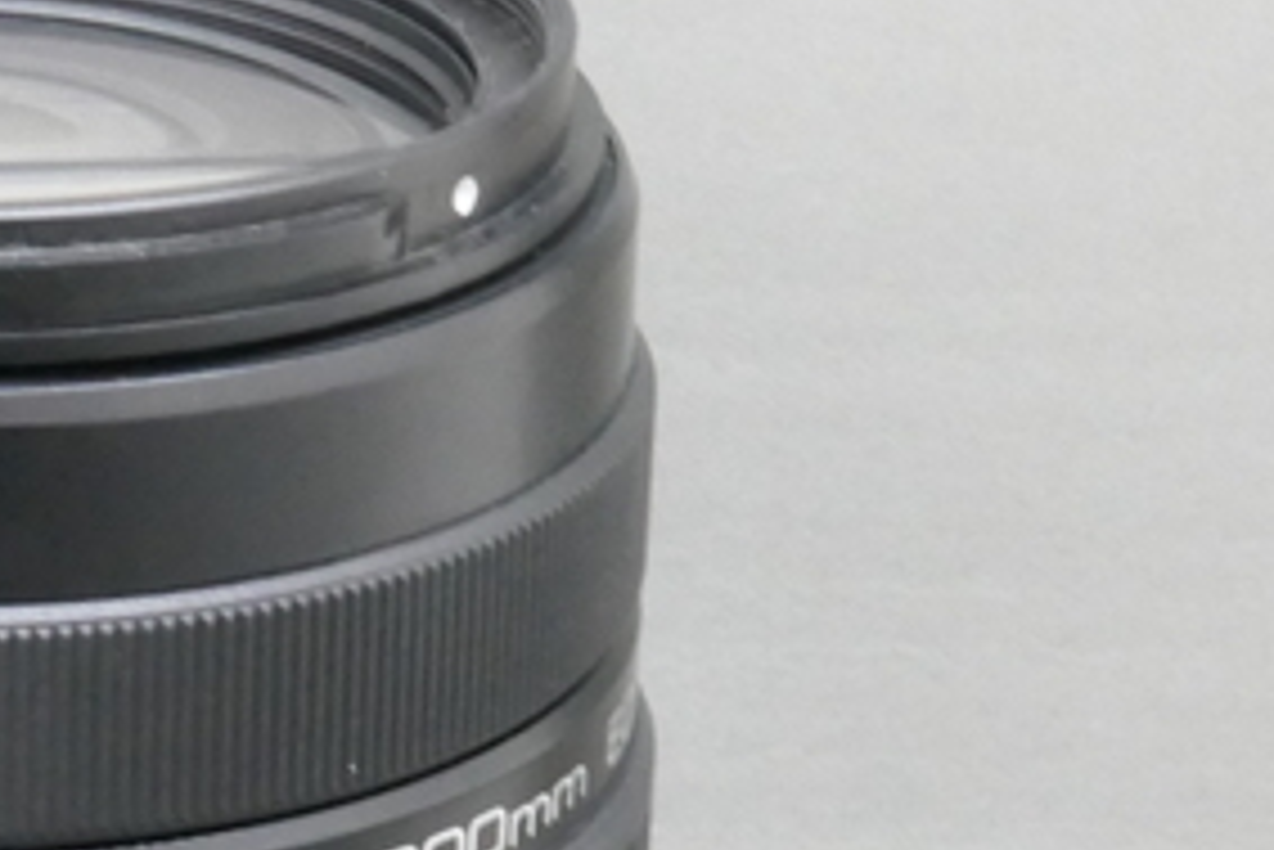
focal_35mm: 178
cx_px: -90
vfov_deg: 7.6
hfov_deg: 11.4
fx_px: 6302
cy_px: 1151
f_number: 8
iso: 1600
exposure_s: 1/10
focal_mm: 15.1
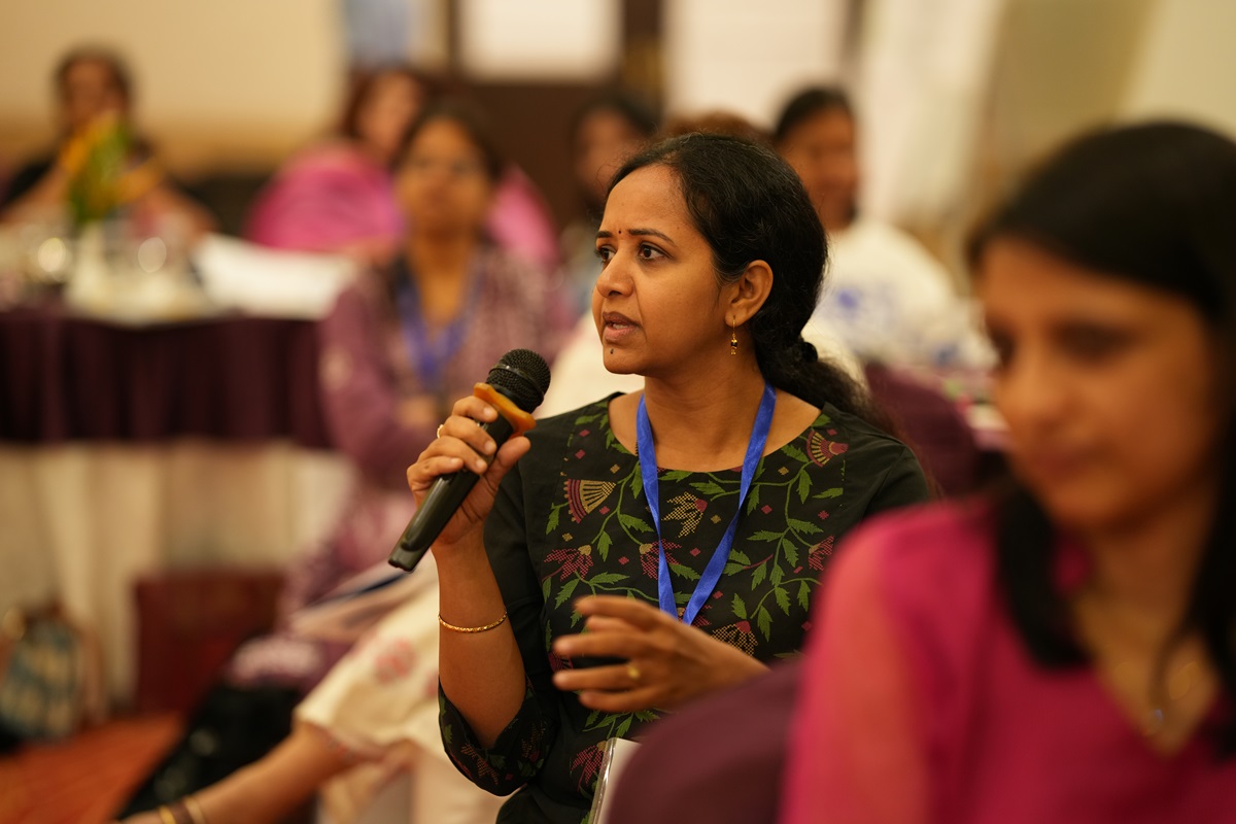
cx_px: 618
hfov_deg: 23.9
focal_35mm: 85
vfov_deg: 16.1
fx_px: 2918
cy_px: 412
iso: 640
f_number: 1.4
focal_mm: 85
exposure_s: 1/100
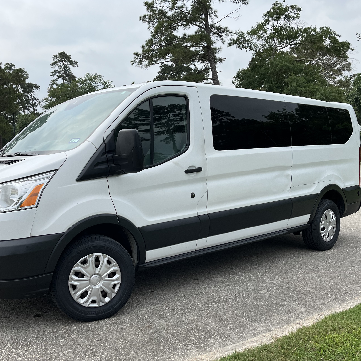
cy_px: 196
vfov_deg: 46.0
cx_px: 150
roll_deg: +0.3
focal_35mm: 36
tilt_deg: -6.7
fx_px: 425
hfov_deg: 45.9
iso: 50
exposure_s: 1/3135
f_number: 1.6
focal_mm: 5.1
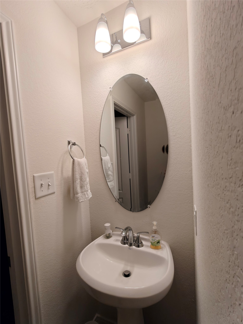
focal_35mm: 15
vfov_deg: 98.2
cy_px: 162
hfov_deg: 81.7
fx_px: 140
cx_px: 122
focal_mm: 2.3
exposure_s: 1/120
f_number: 2
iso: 100
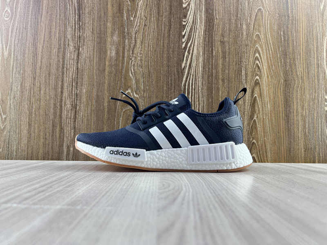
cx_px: 164
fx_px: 246
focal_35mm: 26
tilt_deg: +2.7
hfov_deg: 67.3
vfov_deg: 53.1
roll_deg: -0.4
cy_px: 122
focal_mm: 5.7
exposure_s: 1/100
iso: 32
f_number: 1.5
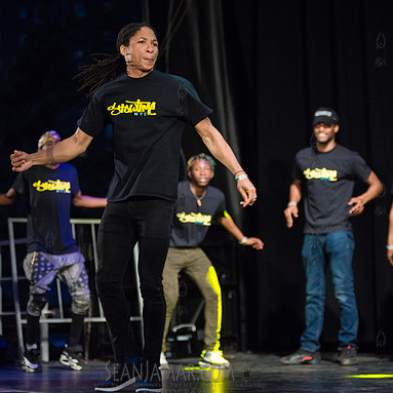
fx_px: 1323
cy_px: 198
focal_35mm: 103
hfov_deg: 16.9
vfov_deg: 16.9
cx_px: 182
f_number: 2.8
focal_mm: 80
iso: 4000
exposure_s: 1/1250
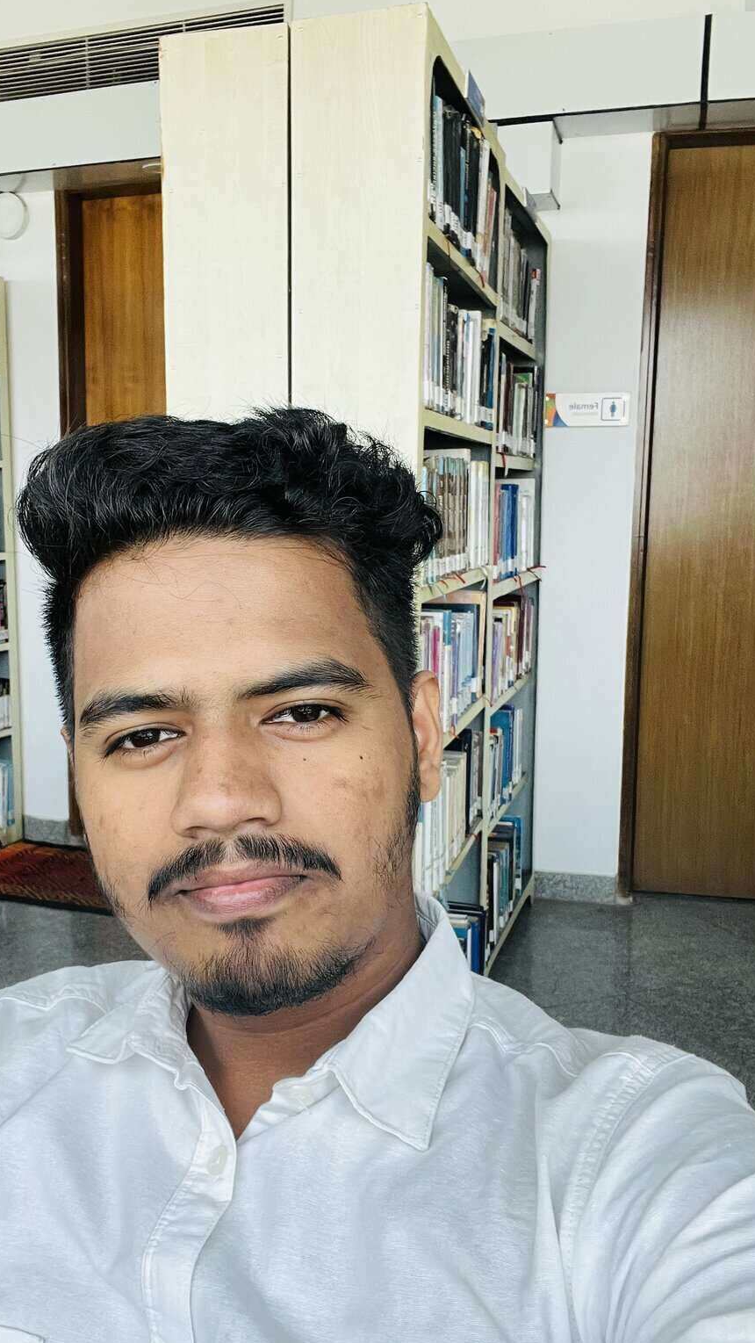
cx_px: 291
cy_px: 668
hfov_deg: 35.5
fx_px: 1175
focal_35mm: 33
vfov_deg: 59.5
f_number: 2.2
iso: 100
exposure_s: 1/84
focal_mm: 2.71
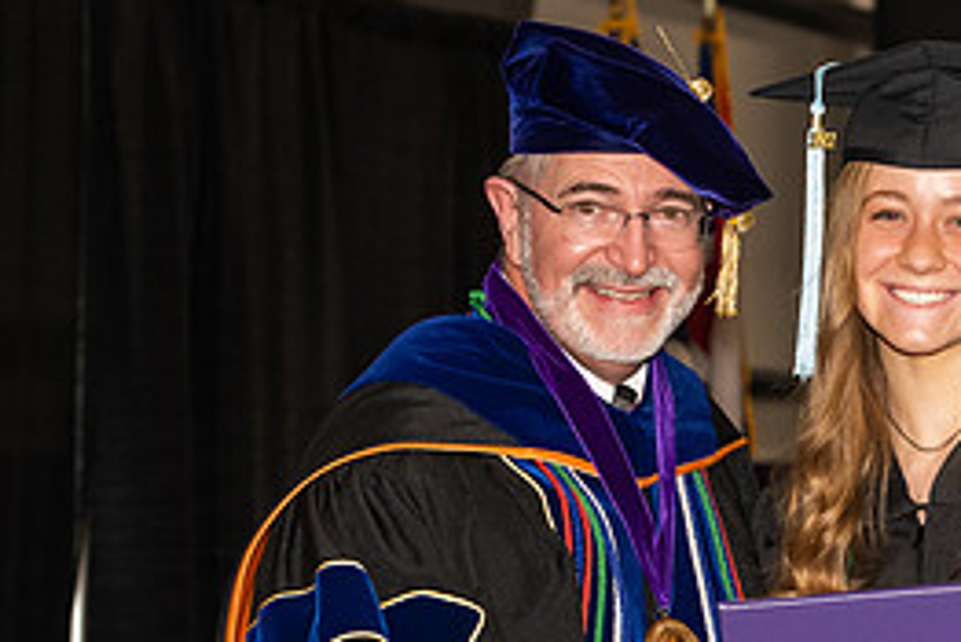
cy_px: 559
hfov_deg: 11.6
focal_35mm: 177
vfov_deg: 7.7
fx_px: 4727
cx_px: 778
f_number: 5.6
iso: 1000
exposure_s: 1/200
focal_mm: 80
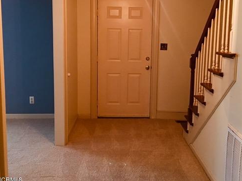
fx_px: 266
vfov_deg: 37.6
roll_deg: -0.3
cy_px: 71
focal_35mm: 38
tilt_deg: -7.6
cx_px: 132
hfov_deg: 48.9
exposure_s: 1/15
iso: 100
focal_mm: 4.15
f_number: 2.2
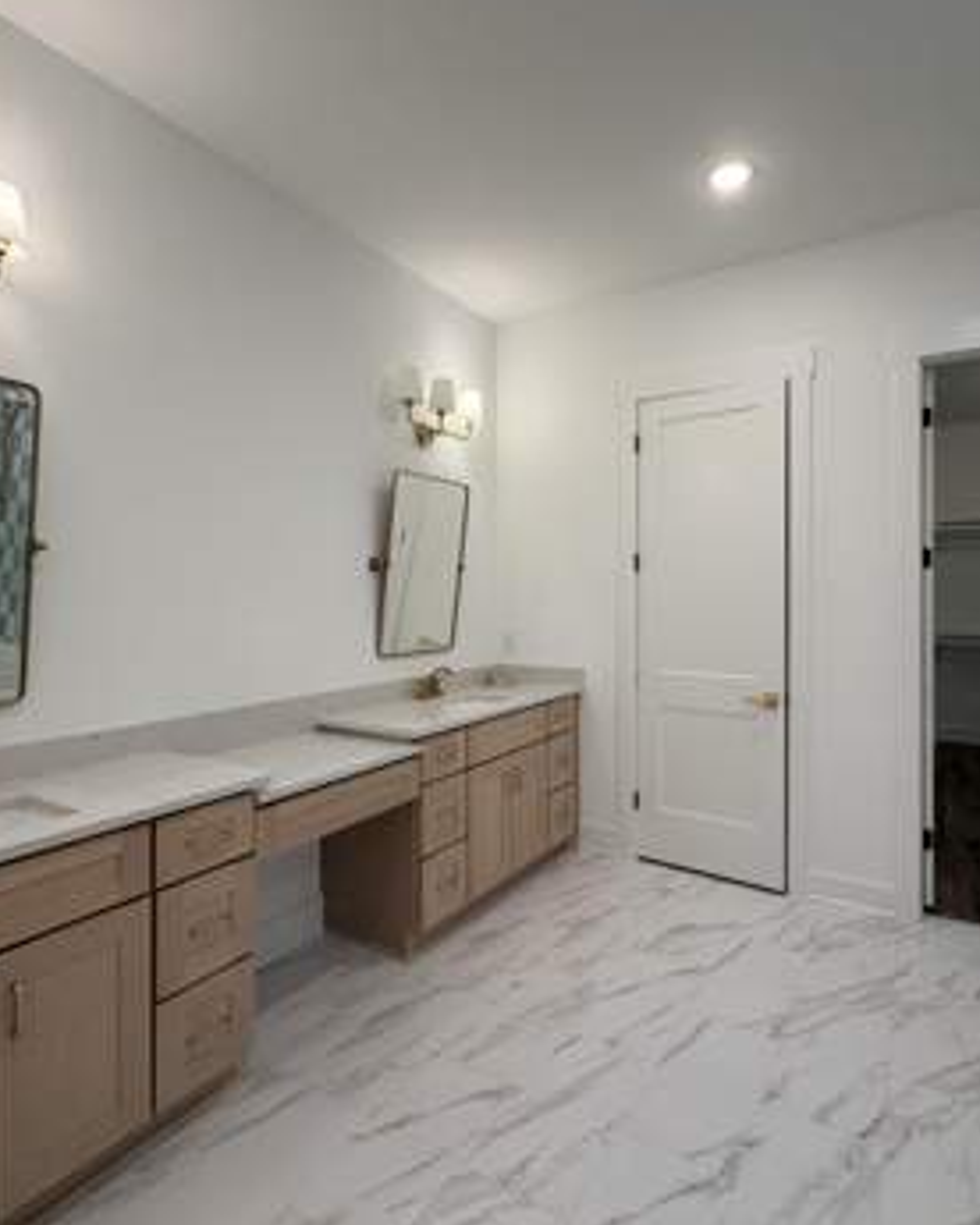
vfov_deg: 83.3
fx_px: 689
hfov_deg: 70.8
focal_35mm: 19
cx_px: 526
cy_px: 591
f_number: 2.2
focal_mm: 2.22
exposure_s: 1/120
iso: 125
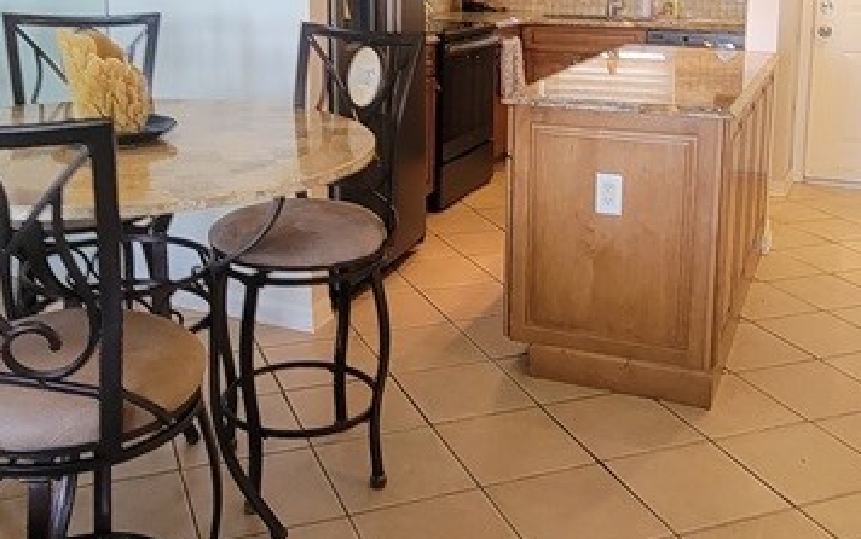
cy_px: 92
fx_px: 916
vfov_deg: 31.8
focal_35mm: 39
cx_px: 443
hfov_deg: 50.4
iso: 160
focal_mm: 2.2
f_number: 2.2
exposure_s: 1/60
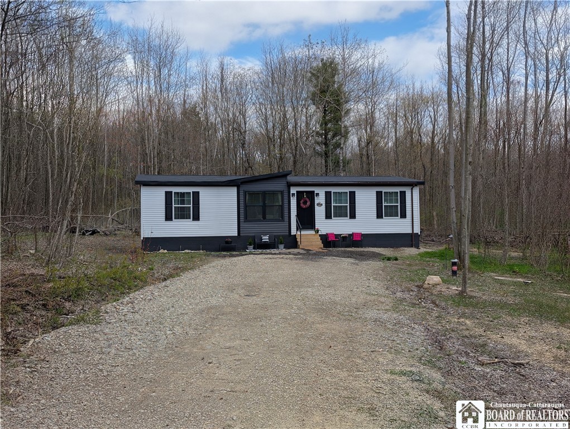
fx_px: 808
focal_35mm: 49
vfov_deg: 29.7
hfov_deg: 38.9
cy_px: 214
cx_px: 285
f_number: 1.68
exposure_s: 1/1041
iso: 21
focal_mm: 6.9
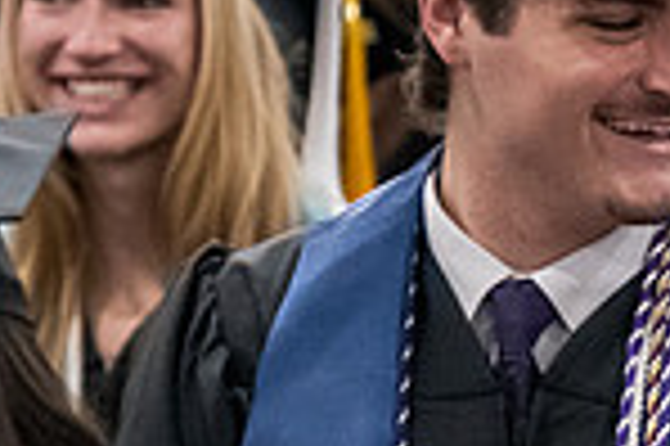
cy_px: 725
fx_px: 12474
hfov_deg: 3.1
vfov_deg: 2.0
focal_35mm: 671
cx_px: 1115
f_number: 4.5
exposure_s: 1/200
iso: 4000
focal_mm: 125
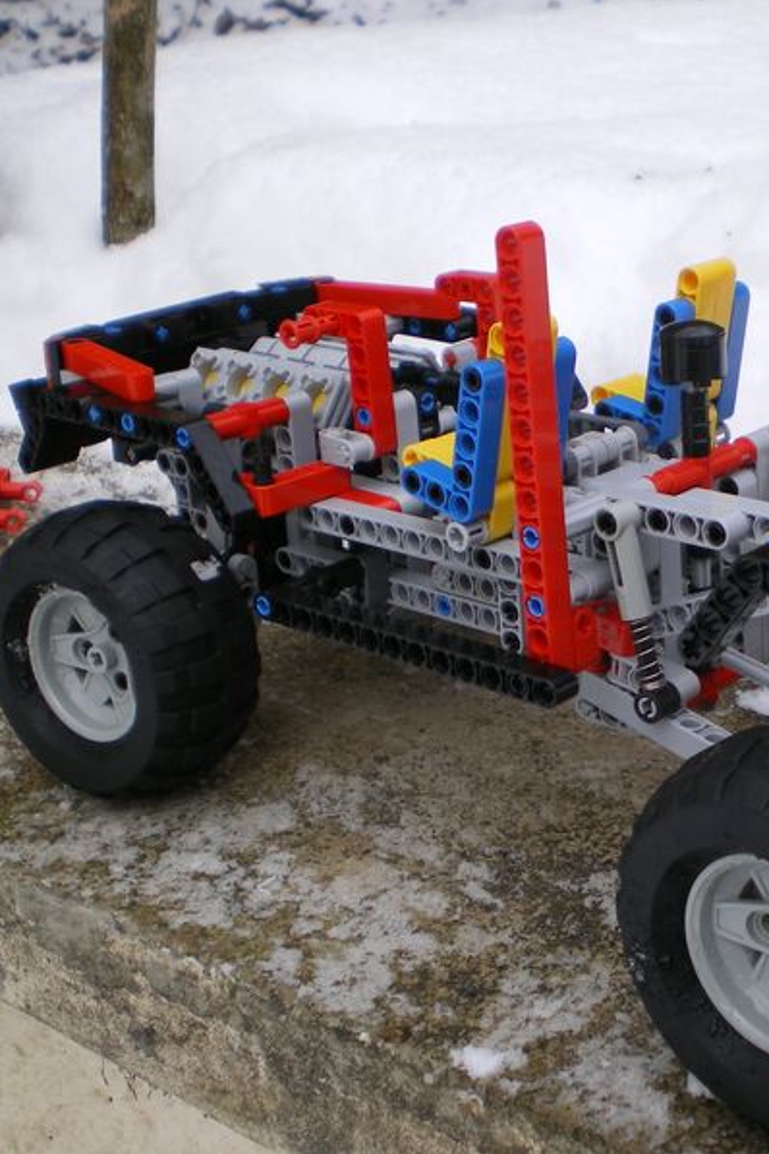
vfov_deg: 37.5
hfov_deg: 25.0
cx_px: 634
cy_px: 576
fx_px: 1698
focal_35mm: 53
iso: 64
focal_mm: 6.3
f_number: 3.1
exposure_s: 1/100
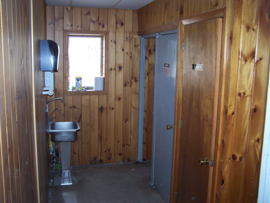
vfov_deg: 37.7
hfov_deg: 49.0
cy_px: 102
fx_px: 296
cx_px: 135
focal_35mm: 38
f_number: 2.8
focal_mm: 6.3
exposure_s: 1/60
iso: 140
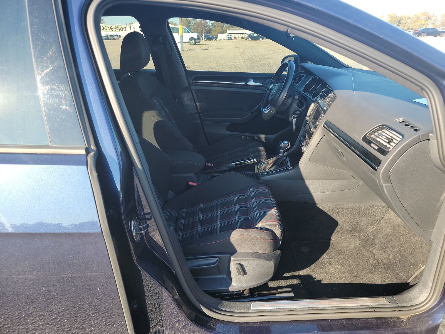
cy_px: 167
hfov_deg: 71.6
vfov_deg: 56.8
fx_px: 309
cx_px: 222
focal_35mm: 24
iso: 51
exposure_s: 1/119
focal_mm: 6.7
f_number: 1.8
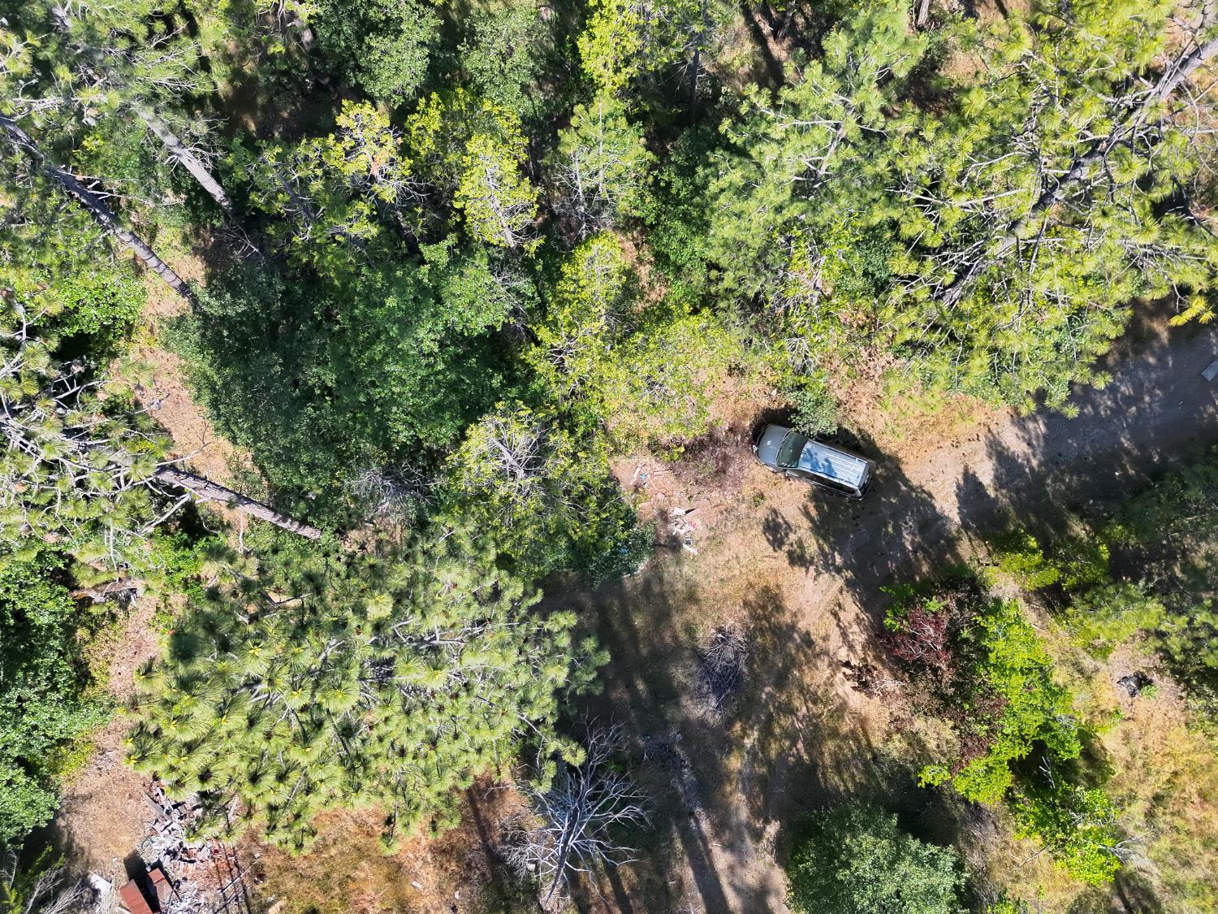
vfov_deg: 56.8
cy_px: 457
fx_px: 844
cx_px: 609
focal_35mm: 24
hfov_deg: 71.6
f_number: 1.7
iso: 170
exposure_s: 1/2000
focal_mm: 6.72
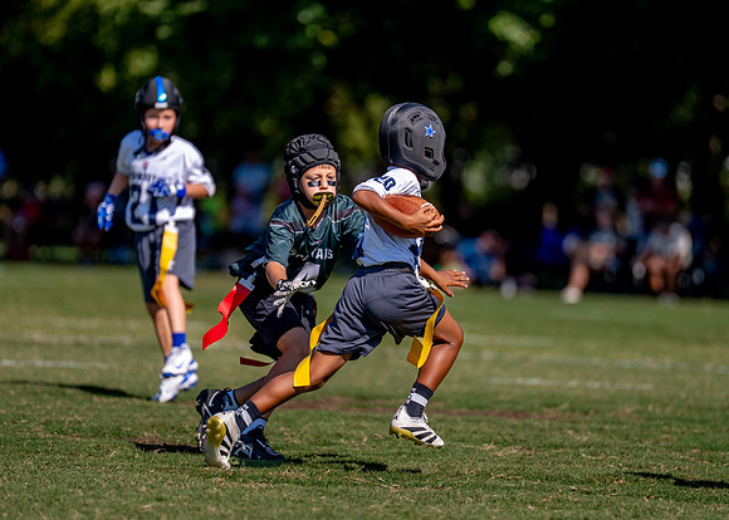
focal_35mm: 271
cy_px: 261
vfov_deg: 5.3
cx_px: 368
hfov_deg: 7.4
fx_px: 5600
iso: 250
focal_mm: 200
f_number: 2.8
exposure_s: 1/5000
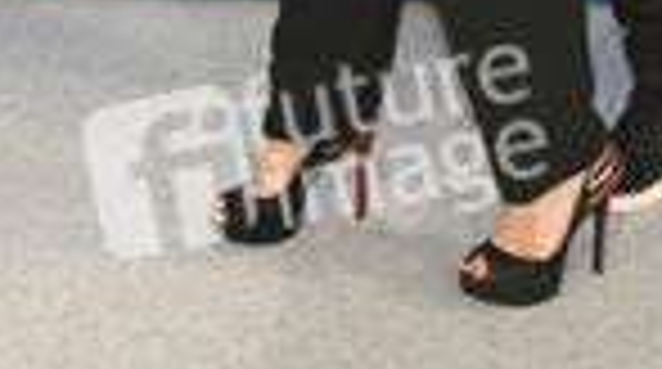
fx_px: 3504
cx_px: 446
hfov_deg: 10.8
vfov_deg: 5.8
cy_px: -522
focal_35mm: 200
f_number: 3.5
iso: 800
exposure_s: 1/320
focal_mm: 70
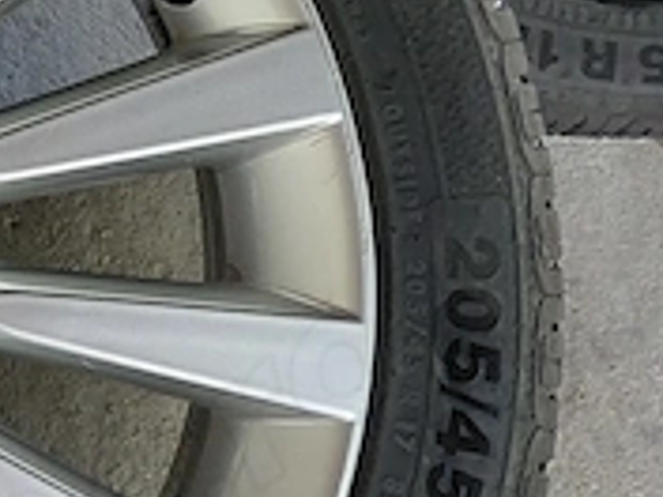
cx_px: -452
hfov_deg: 12.9
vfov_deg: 10.1
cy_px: -282
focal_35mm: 142
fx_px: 2720
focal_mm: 4.69
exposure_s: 1/60
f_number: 1.8
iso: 160
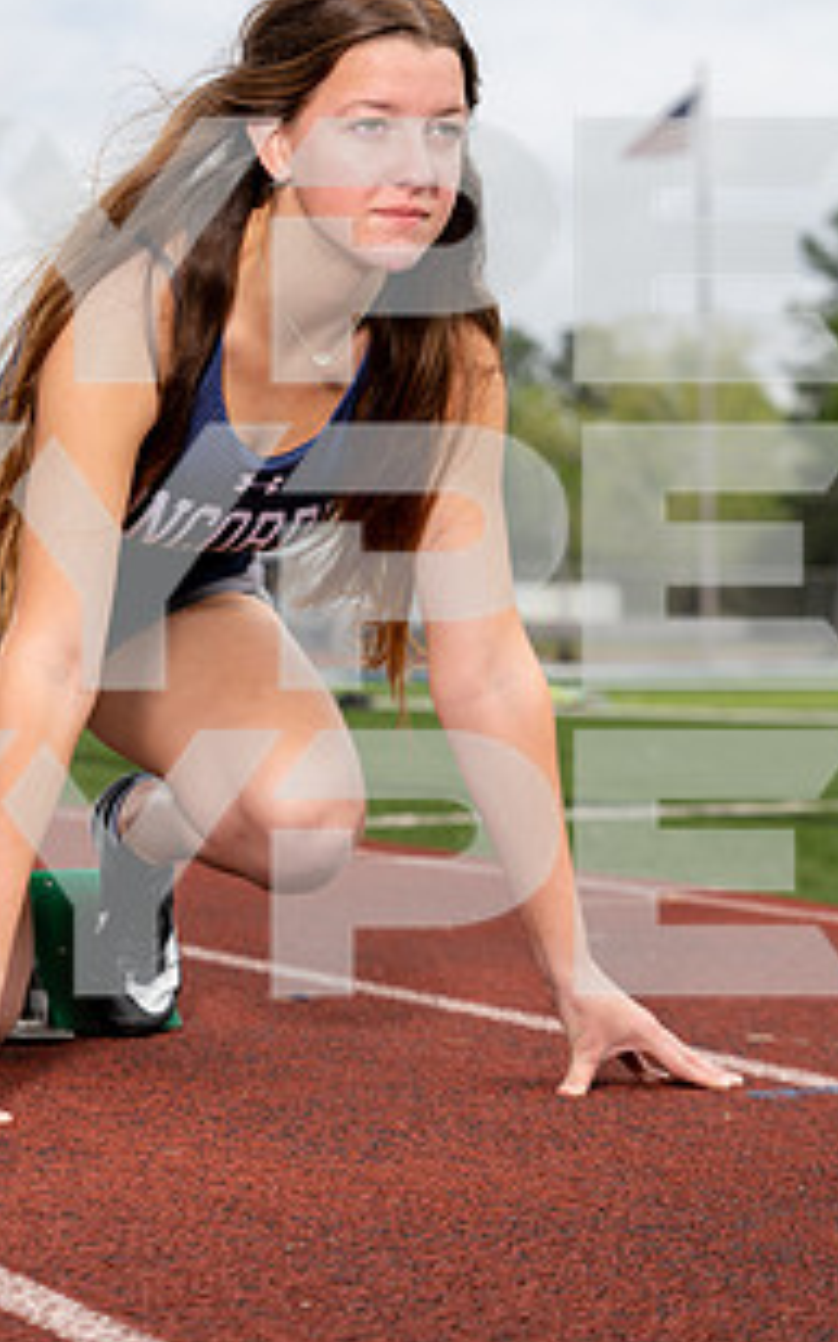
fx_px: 3473
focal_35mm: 95
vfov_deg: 21.8
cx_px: 230
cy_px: 560
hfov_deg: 13.7
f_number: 4
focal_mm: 64
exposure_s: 1/1600
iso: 250
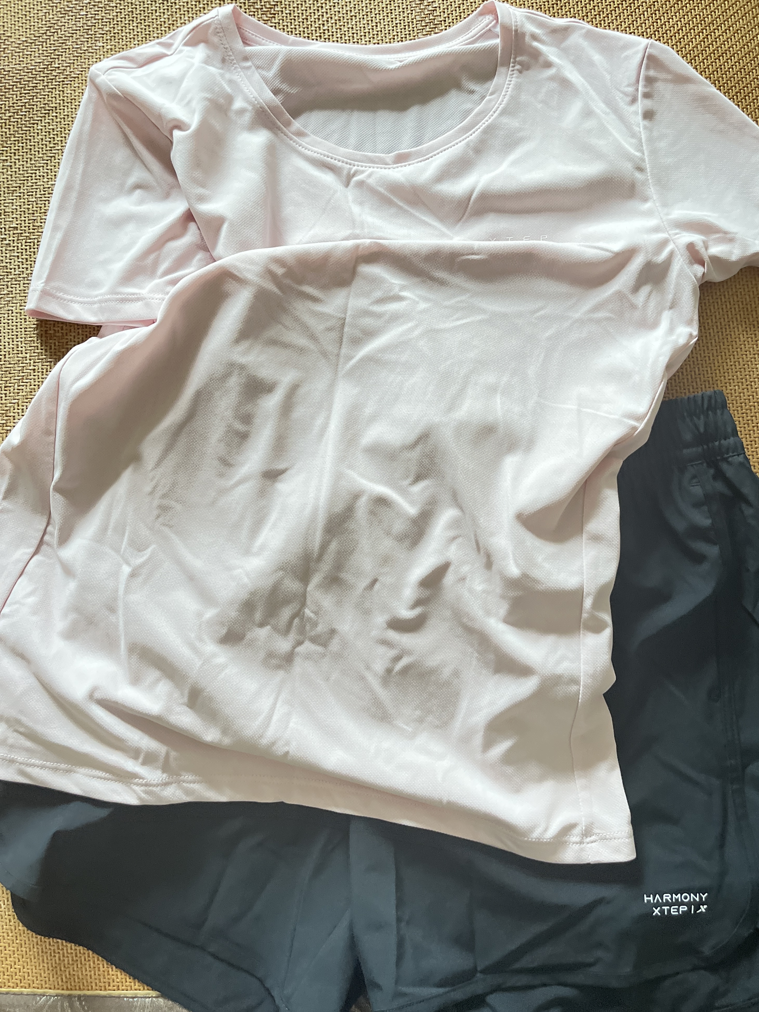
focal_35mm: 27
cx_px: 393
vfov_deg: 65.3
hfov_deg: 51.3
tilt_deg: -84.7
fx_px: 789
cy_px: 489
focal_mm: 5.1
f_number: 1.6
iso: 400
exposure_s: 1/60
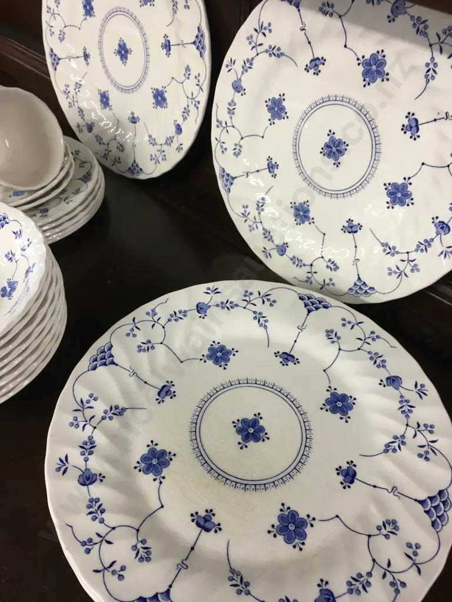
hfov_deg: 48.2
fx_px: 505
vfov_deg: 61.7
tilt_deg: -46.7
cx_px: 226
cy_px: 301
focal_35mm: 29
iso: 40
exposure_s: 1/17
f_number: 2.2
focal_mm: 4.15
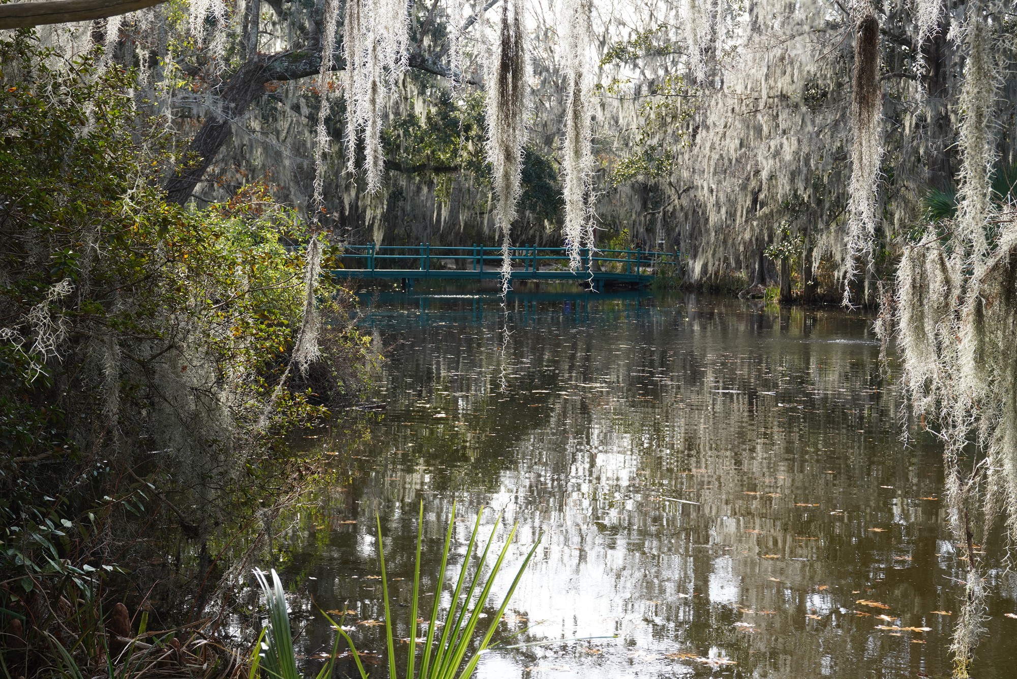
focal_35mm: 60
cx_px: 508
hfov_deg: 33.4
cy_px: 340
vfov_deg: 22.6
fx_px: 1695
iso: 400
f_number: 13
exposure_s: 1/100
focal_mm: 60
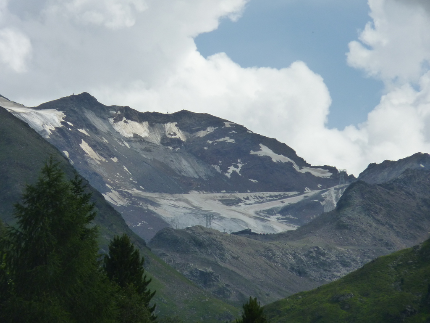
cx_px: 215
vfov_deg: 4.0
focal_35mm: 369
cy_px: 162
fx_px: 4584
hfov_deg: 5.4
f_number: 6.3
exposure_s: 1/640
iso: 200
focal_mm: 65.6
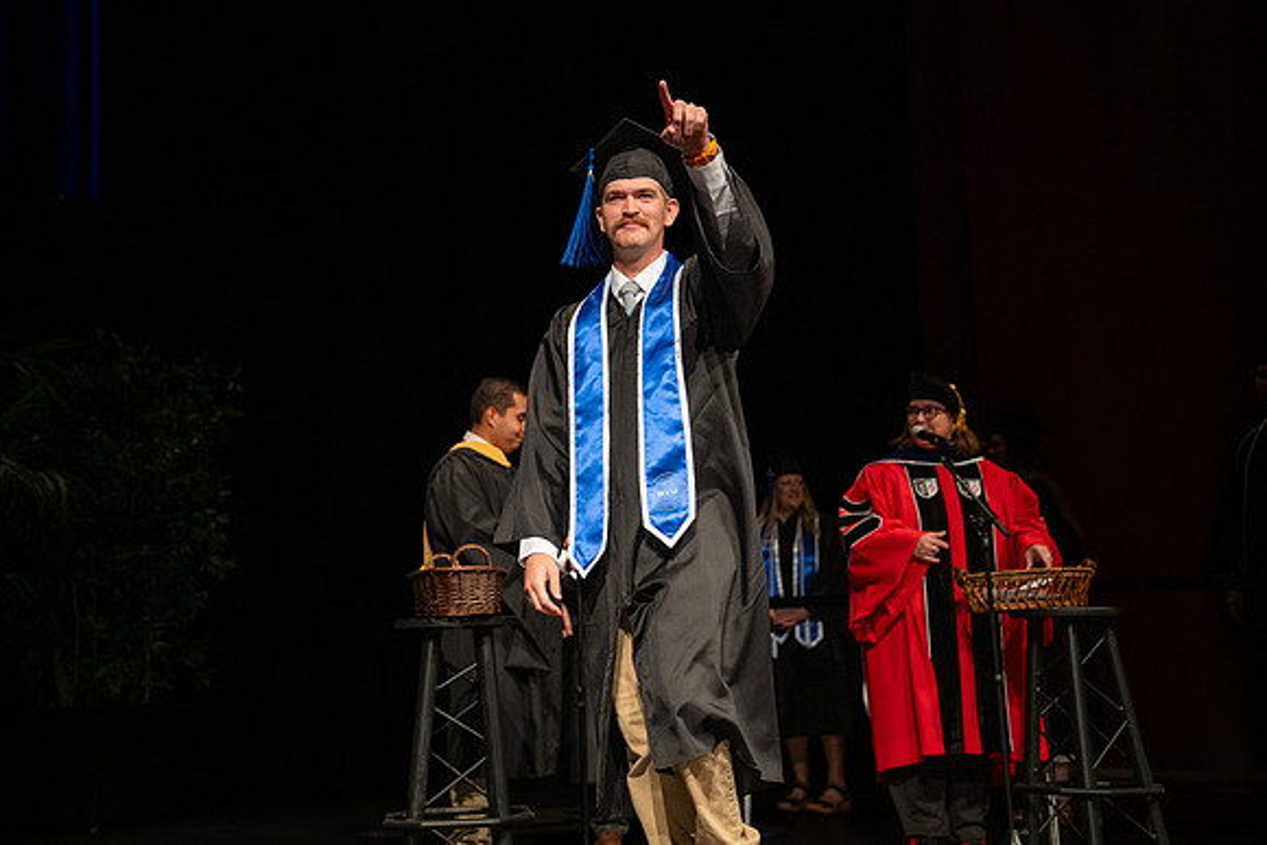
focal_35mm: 48
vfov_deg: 28.1
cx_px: 634
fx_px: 1691
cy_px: 413
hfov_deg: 41.1
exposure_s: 1/640
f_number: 2.8
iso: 2000
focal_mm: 47
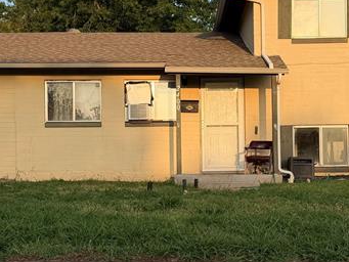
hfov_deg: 27.0
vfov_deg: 20.4
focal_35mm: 72
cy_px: 154
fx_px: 726
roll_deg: +1.1
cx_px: 195
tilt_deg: +1.5
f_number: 1.78
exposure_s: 1/1727
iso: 80
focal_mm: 6.76
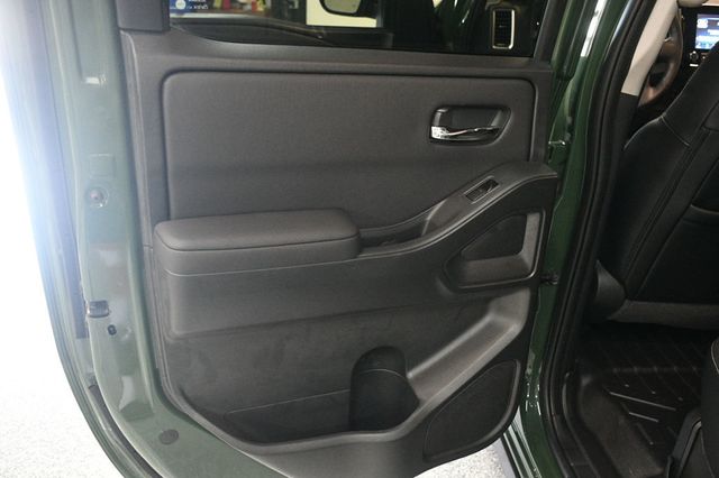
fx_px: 599
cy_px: 239
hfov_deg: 62.0
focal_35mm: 30
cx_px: 360
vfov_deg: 43.6
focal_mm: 20
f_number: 3.5
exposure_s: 1/60
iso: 3200
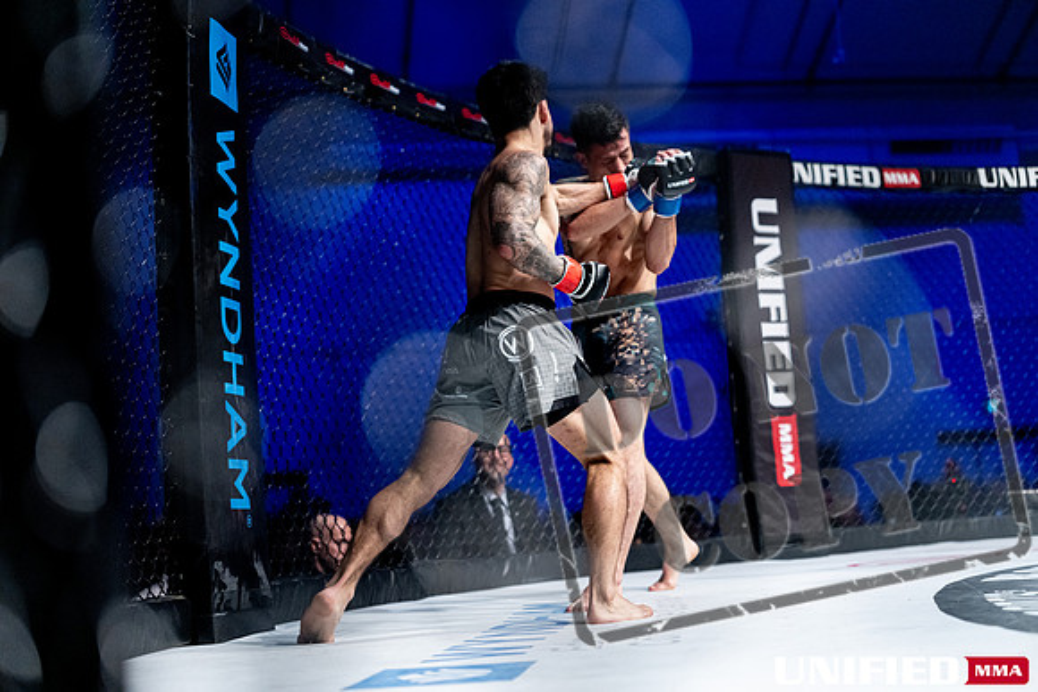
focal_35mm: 50
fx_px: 1442
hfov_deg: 39.6
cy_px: 346
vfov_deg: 27.0
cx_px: 519
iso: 3200
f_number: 2
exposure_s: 1/1250
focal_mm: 50
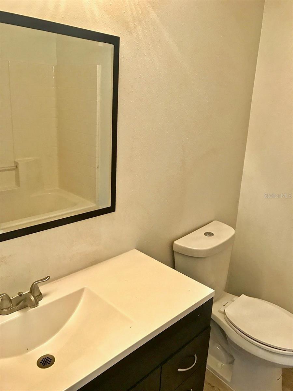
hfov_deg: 49.7
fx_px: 316
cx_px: 146
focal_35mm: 28
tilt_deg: -16.0
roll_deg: -1.2
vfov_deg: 63.4
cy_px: 196
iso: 32
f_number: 1.8
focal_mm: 3.99
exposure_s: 1/30
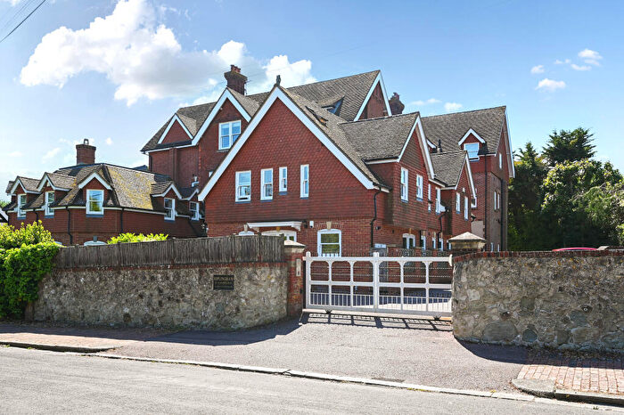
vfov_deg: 48.7
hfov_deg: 68.4
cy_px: 208
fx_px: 459
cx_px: 312
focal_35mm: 26
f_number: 8
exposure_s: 1/320
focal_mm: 26.5
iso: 250
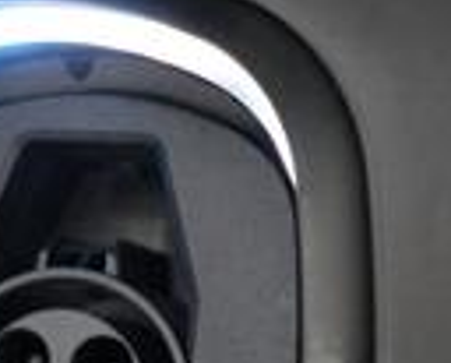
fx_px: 1753
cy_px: 349
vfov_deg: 11.7
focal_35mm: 131
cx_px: -166
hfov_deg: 14.0
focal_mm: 28
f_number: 2.8
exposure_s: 1/60
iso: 3200
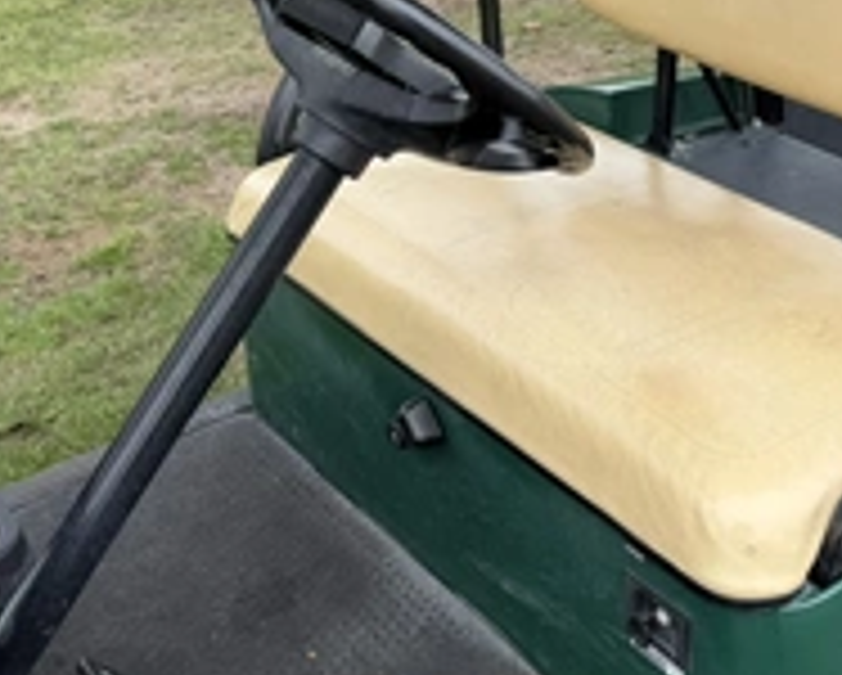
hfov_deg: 36.0
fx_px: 1247
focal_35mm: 50
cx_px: 684
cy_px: 338
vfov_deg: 30.3
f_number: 1.78
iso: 80
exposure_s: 1/715
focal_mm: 6.76
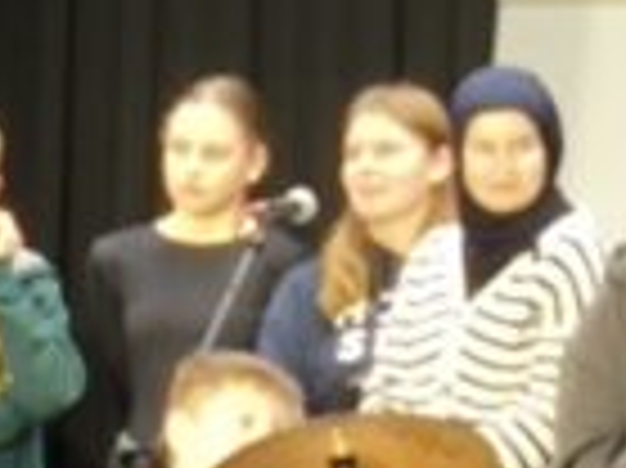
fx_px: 6649
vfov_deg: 4.0
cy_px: 538
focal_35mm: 368
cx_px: -167
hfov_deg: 5.4
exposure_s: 1/33.3
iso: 500
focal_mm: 4.71
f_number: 1.7
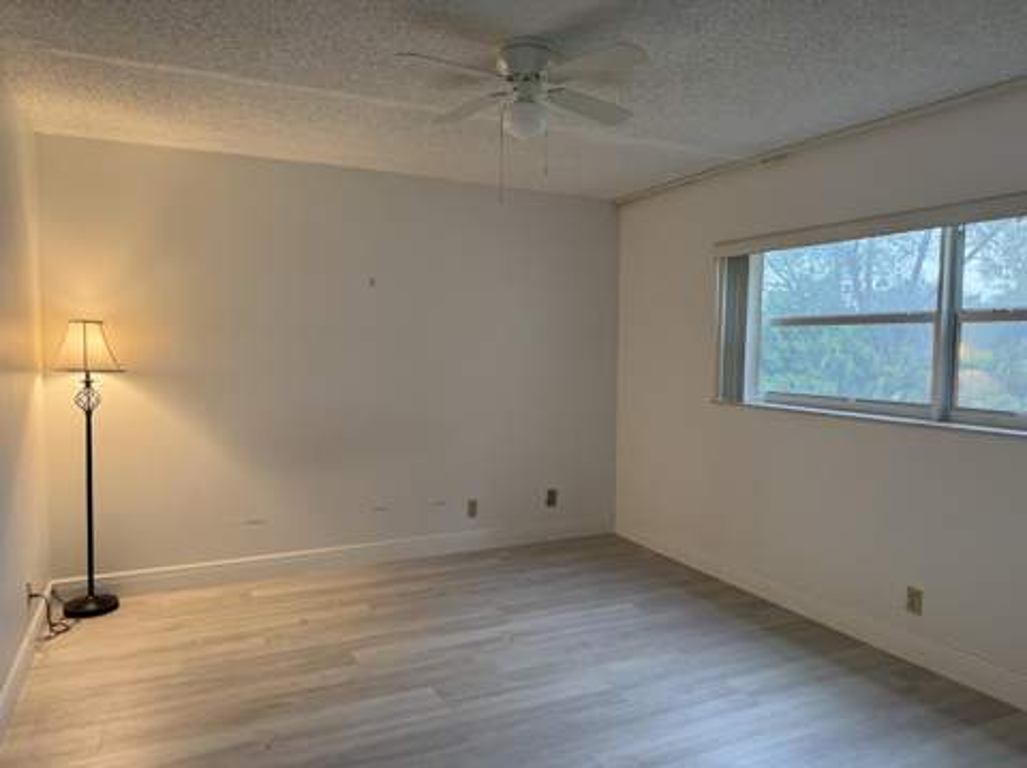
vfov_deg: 56.7
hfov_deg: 71.7
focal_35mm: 24
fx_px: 711
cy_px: 384
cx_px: 514
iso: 125
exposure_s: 1/60
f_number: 1.78
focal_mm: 6.76
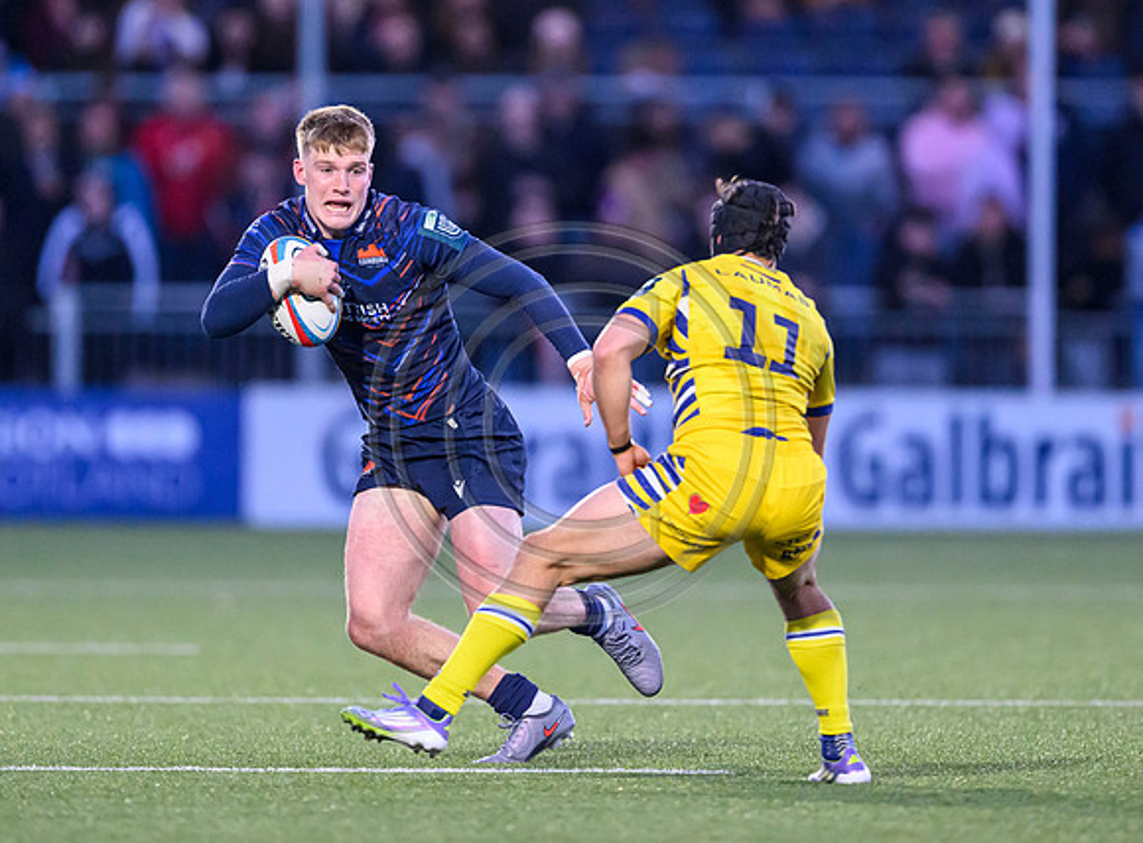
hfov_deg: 3.0
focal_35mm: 662
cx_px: 668
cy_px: 269
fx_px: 21721
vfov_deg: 2.2
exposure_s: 1/2500
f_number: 2.8
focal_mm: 400
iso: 6400
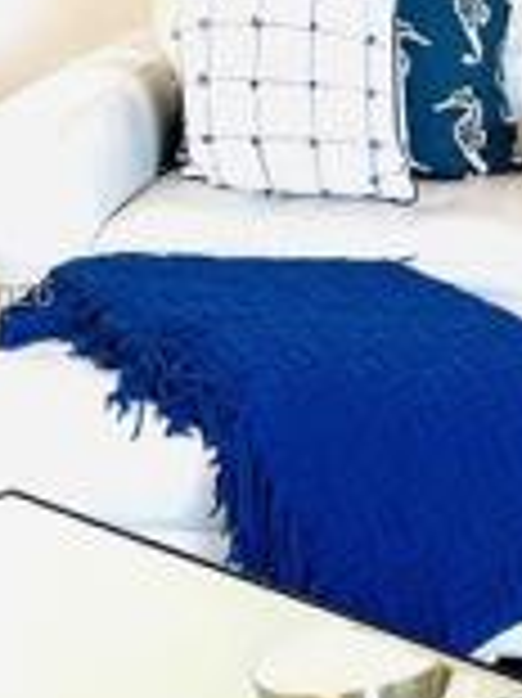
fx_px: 2436
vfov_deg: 16.3
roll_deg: -1.8
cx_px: 770
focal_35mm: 121
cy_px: 297
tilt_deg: -15.5
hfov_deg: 11.7
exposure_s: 1/120
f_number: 1.5
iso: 40
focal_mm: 5.7
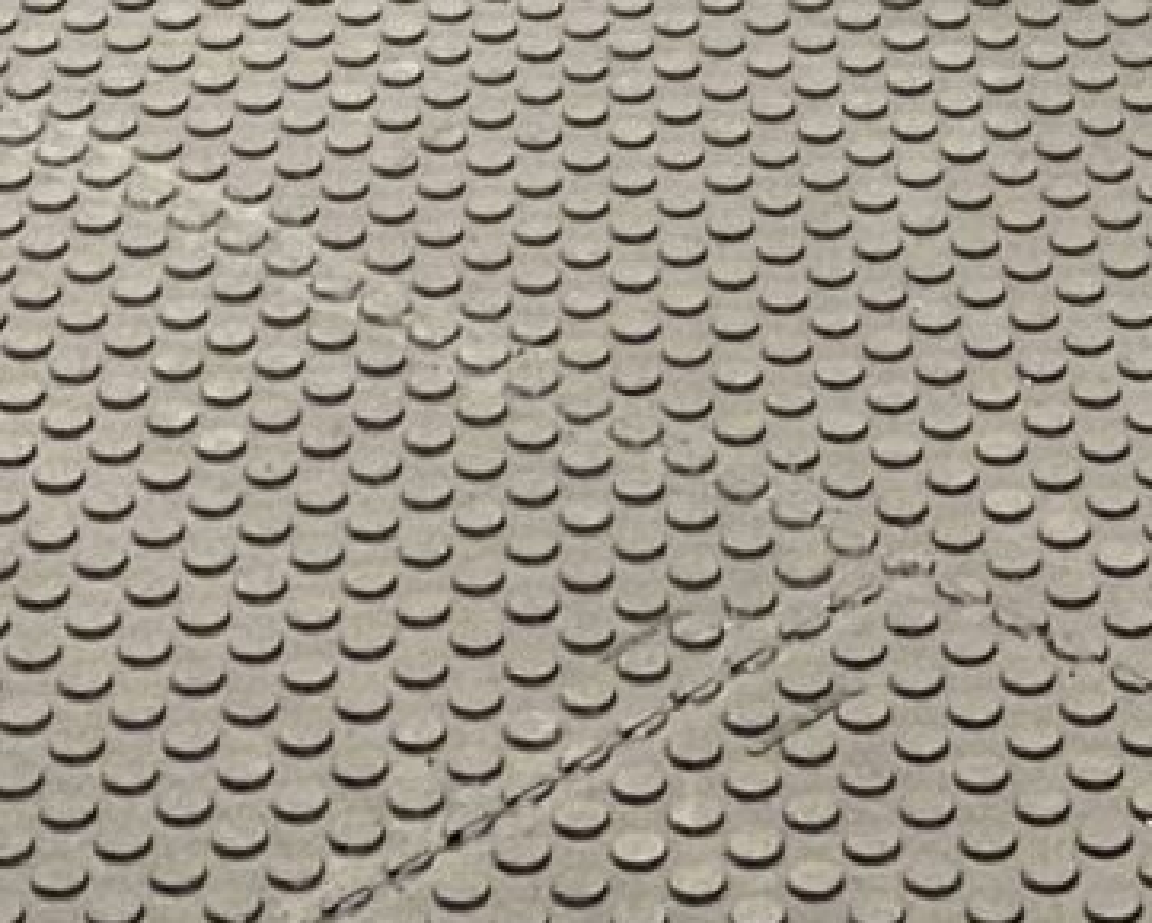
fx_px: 6139
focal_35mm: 180
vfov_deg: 7.8
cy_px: -1546
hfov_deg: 10.7
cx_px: 961
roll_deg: -1.2
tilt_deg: -11.2
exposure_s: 1/60
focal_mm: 4.25
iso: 200
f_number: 1.8
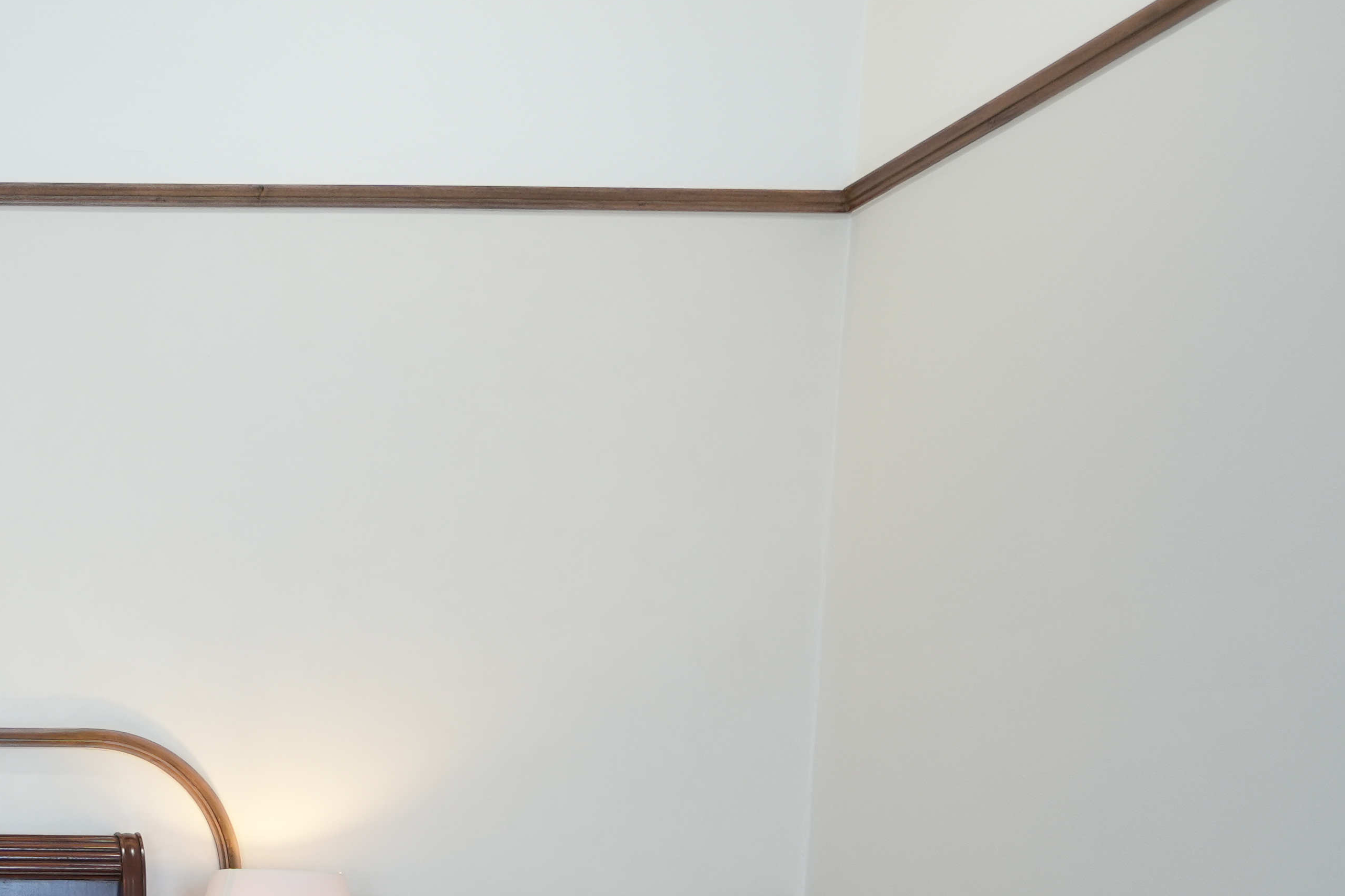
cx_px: -304
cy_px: 1143
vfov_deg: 20.7
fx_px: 2241
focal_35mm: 60
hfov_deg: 28.6
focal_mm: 22
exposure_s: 1/30
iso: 500
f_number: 4
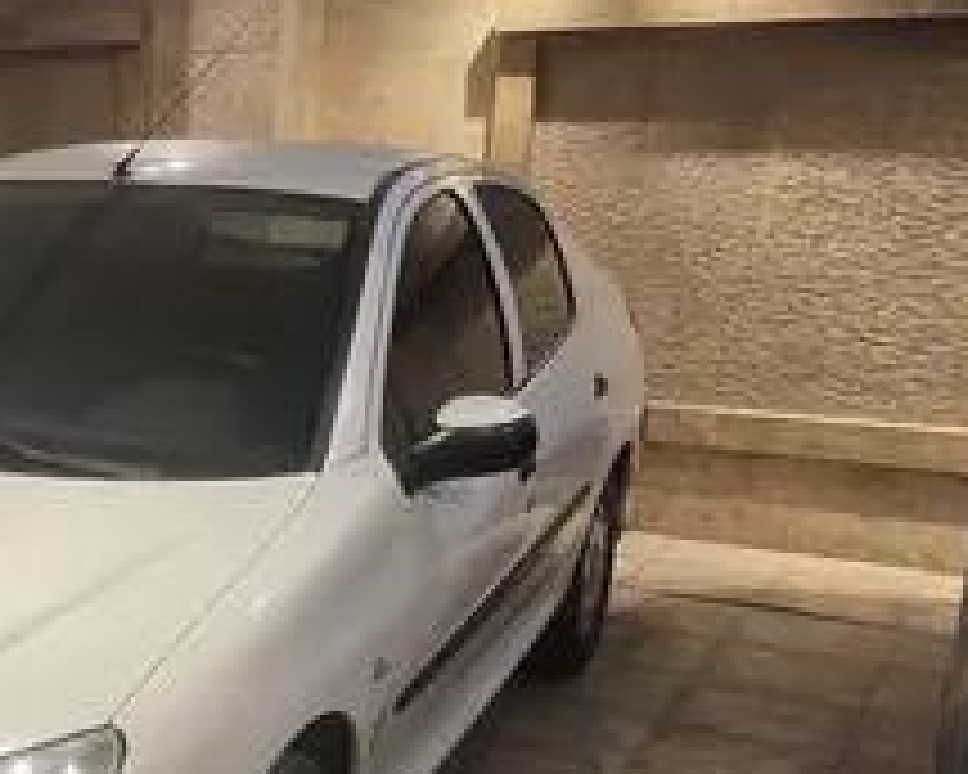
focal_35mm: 51
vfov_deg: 29.3
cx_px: 0
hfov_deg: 33.5
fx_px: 1461
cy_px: 554
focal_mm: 5.1
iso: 125
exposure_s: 1/50
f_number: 1.6
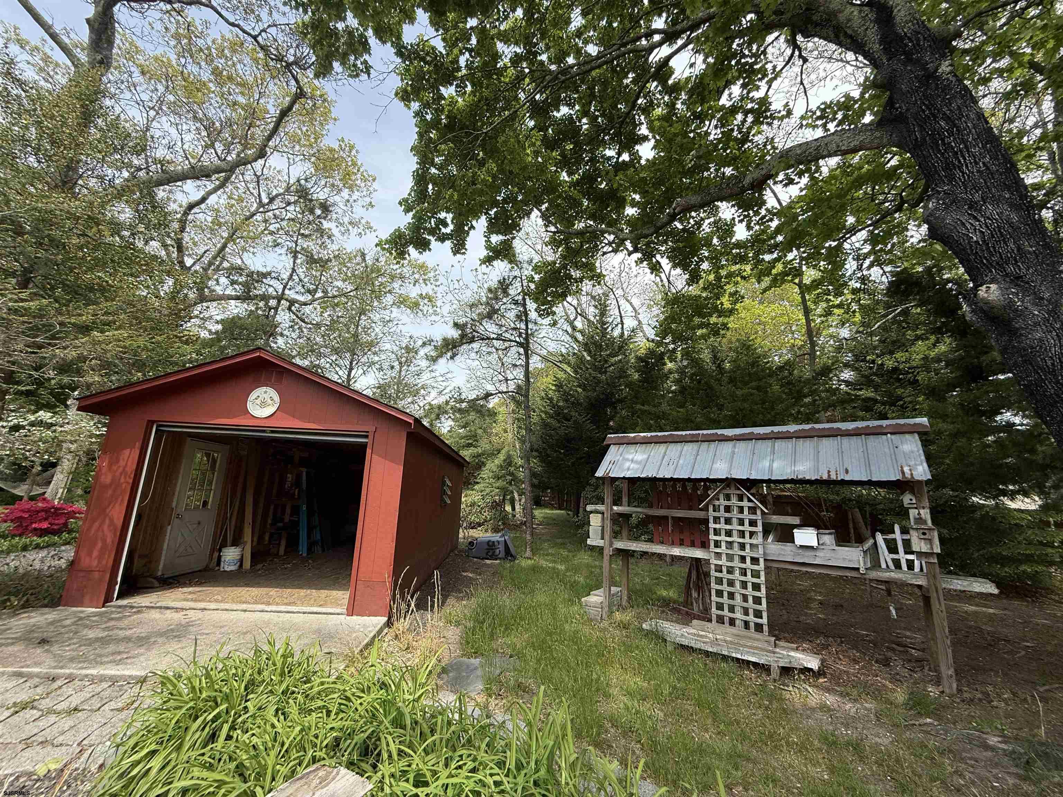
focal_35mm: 14
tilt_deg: +13.4
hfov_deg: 102.1
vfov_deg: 85.7
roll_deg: -3.1
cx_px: 532
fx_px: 430
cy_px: 398
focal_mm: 2.22
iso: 50
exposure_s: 1/1017
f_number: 2.2
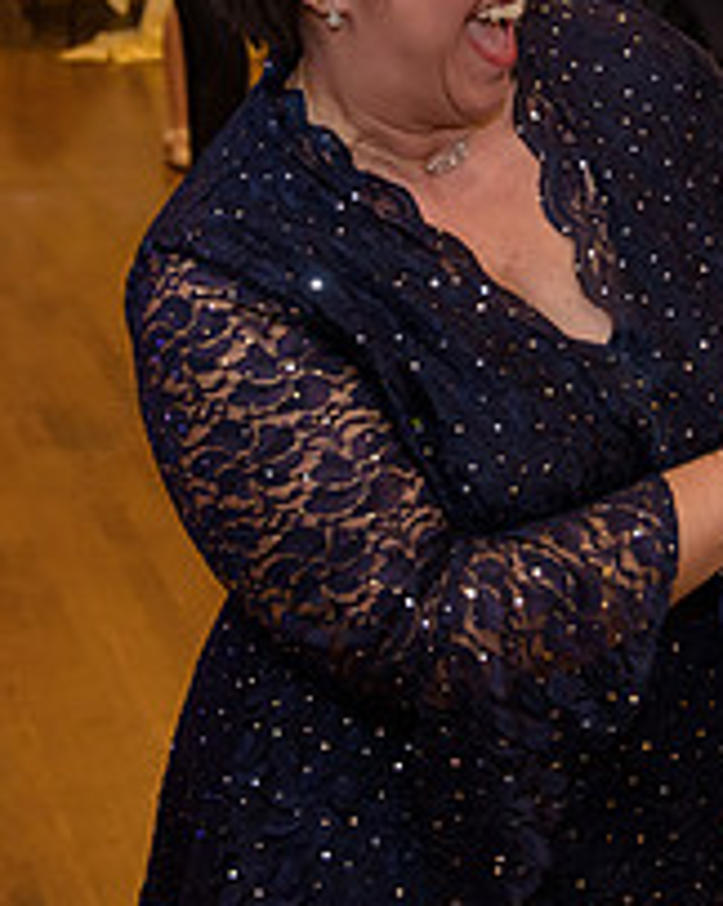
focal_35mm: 86
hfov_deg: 17.8
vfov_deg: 21.8
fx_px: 2304
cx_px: 509
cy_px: 100
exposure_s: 1/125
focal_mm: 32
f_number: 3.2
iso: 1600
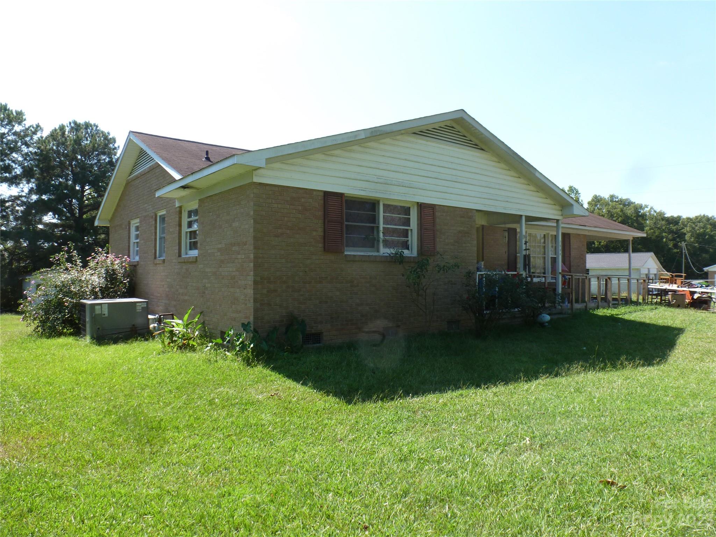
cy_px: 268
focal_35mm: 24
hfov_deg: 71.6
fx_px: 496
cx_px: 358
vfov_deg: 56.8
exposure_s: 1/250
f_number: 4
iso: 100
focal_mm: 4.3
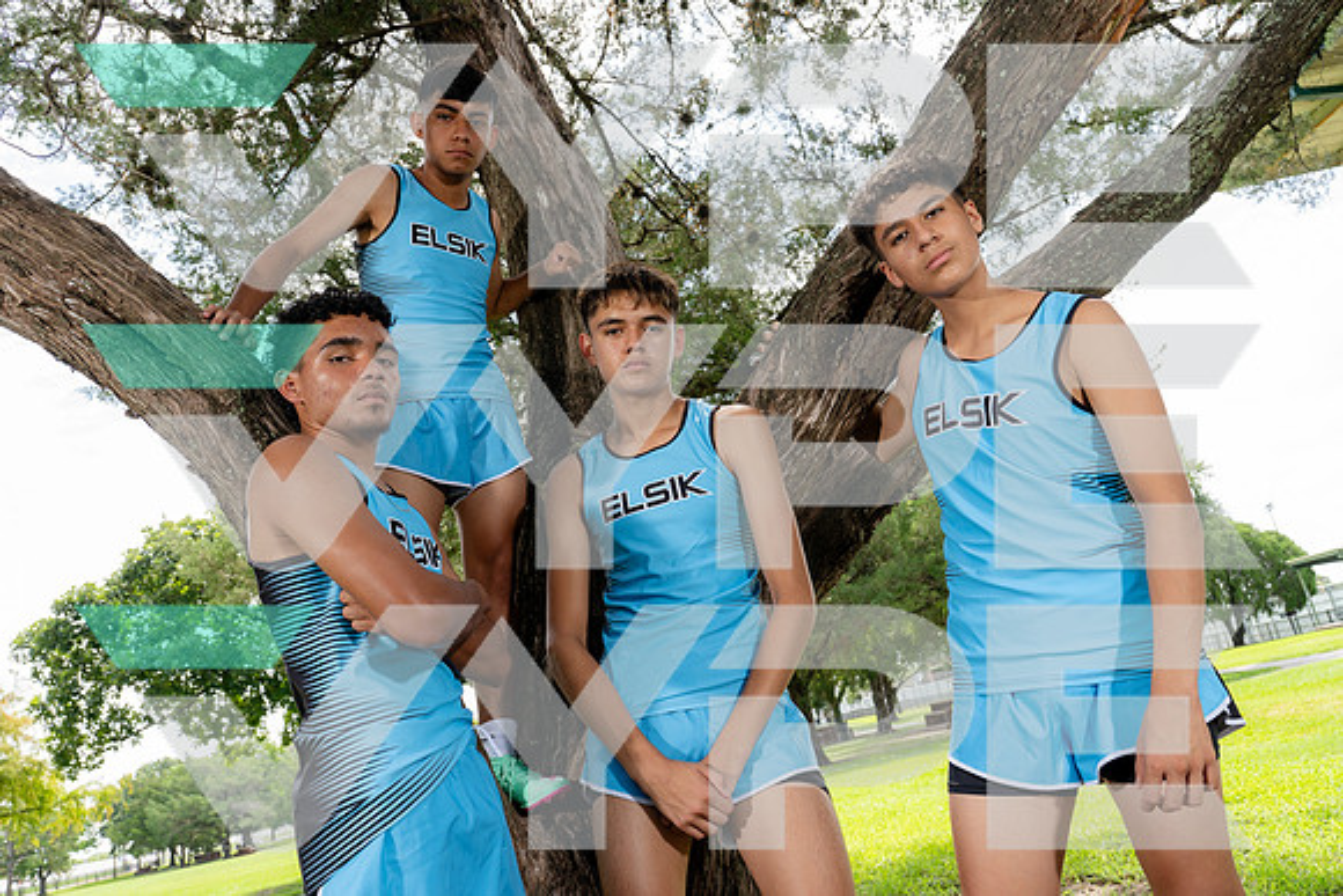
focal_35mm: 27
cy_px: 448
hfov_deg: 67.4
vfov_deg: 48.0
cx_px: 672
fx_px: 1007
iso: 250
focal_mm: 27
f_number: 6.3
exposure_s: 1/250
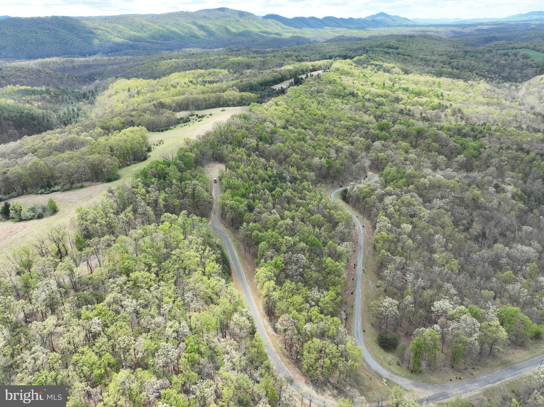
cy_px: 204
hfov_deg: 71.6
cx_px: 272
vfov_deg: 56.8
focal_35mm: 24
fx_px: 377
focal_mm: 12.29
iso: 190
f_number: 2.8
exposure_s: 1/1000
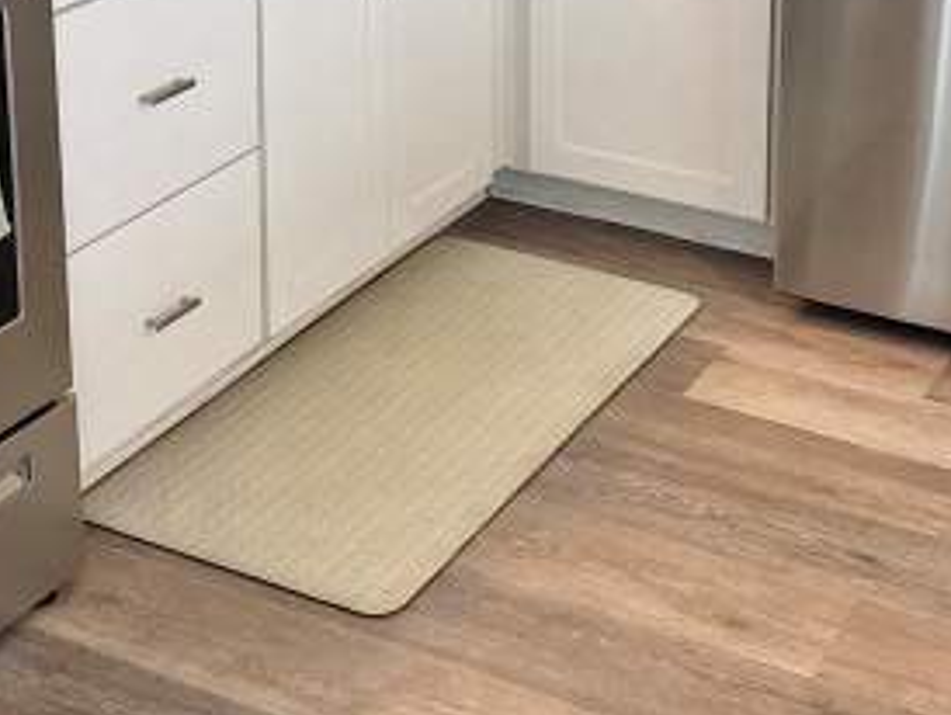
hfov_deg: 27.8
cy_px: -177
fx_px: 1925
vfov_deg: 19.6
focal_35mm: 70
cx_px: 462
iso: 160
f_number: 1.78
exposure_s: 1/120
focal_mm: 6.76
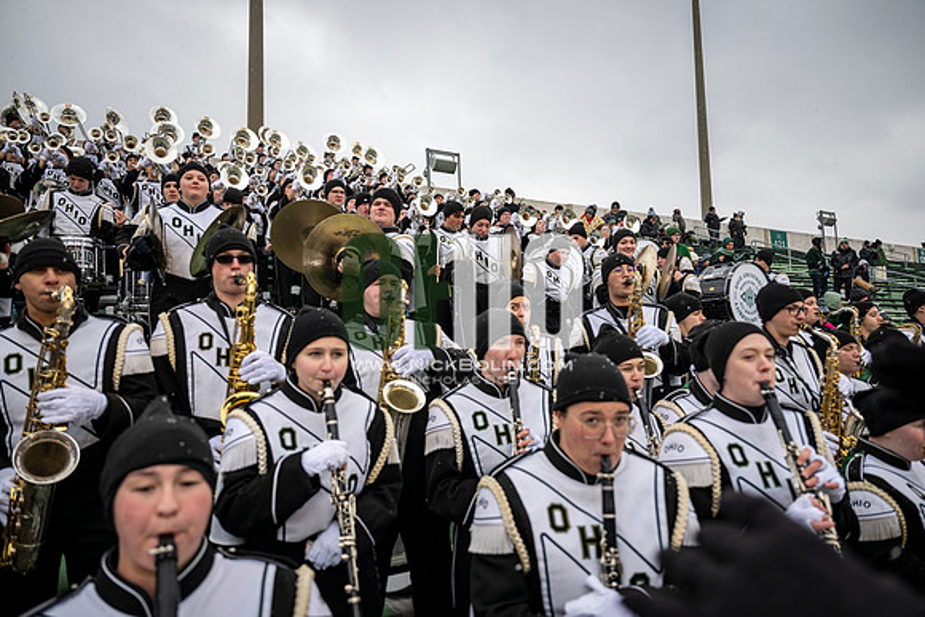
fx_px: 617
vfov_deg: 53.2
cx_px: 462
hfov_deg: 73.7
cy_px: 308
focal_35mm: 24
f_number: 2.8
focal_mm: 24
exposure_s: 1/500
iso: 160
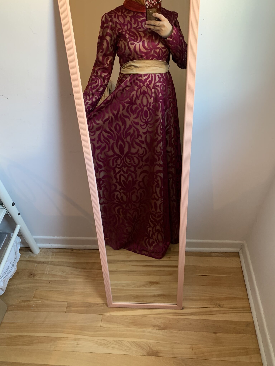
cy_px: 183
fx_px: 275
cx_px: 138
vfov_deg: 67.3
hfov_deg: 53.1
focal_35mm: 26
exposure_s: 1/60
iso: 200
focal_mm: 4.25
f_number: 1.8
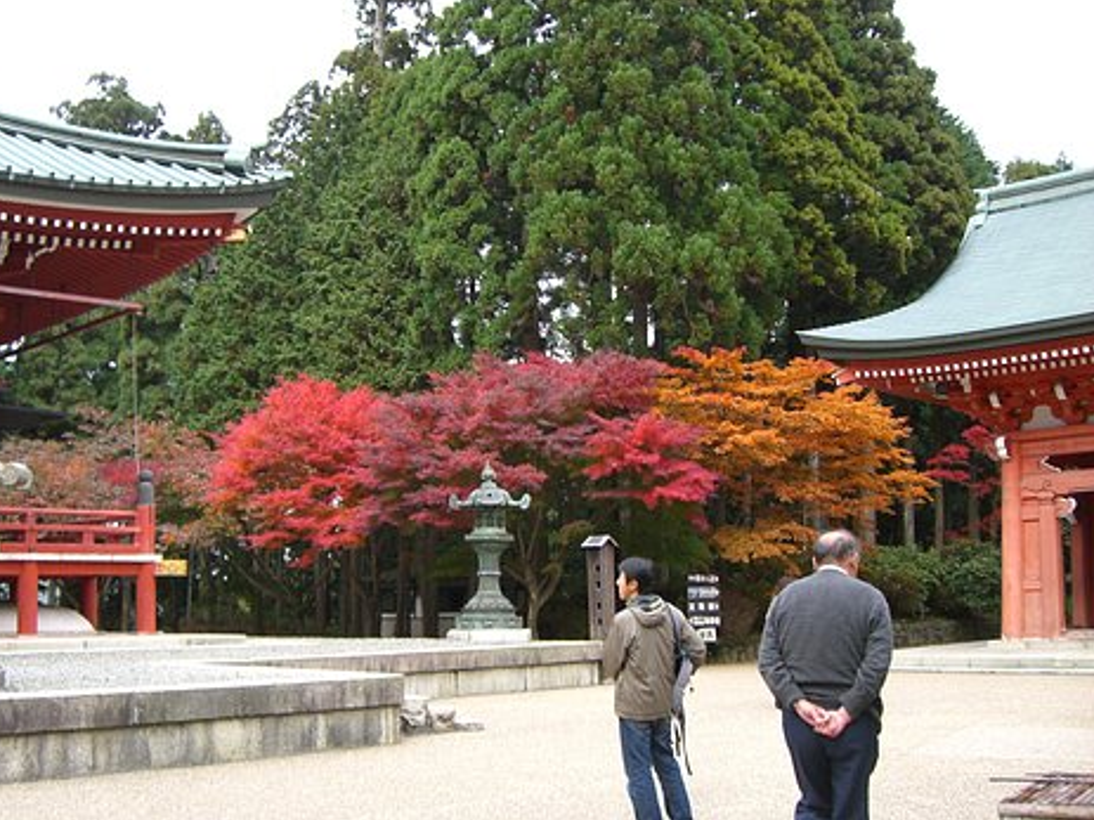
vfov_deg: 34.3
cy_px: 406
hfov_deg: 44.7
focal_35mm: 42
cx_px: 491
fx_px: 1327
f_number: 2.7
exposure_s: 1/100
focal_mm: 6.2
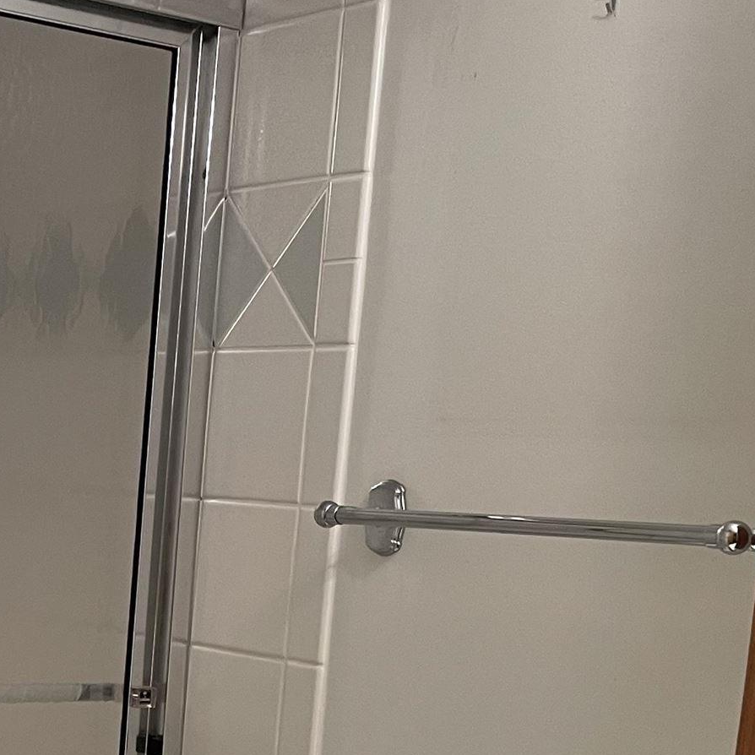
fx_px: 1949
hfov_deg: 21.2
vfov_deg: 21.2
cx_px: 6
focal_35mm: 79
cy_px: 752
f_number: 1.6
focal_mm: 4.2
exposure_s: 1/60
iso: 80
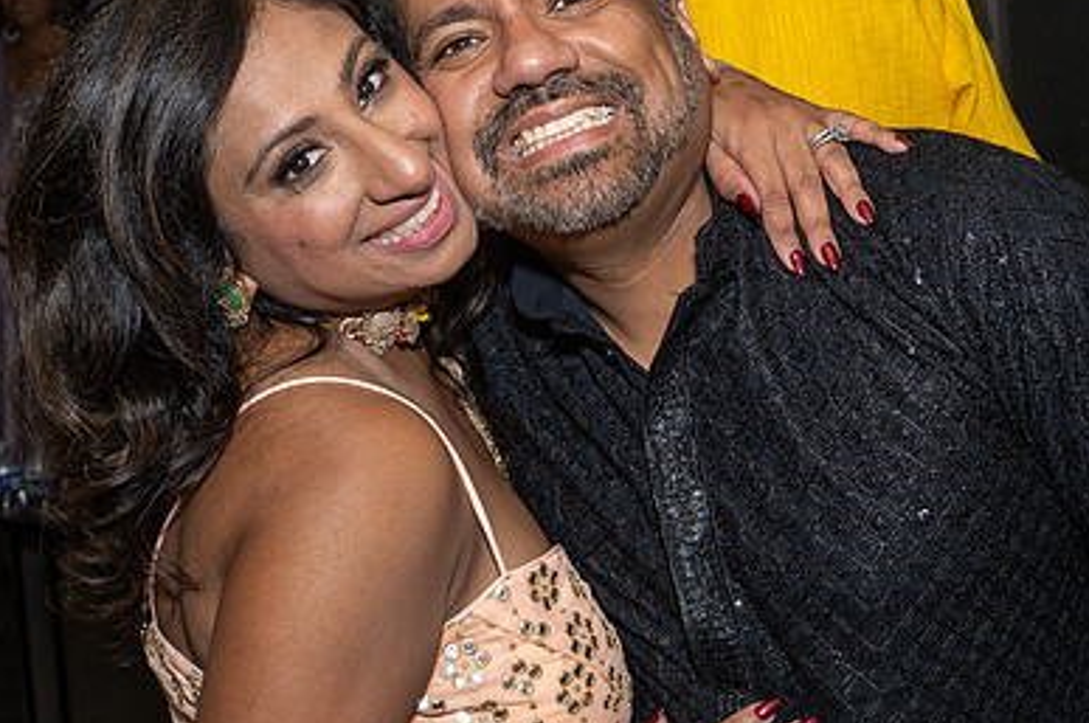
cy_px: 242
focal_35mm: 78
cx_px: 568
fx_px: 2357
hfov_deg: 26.0
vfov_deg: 17.4
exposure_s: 1/250
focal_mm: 35
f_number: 7.1
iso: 800
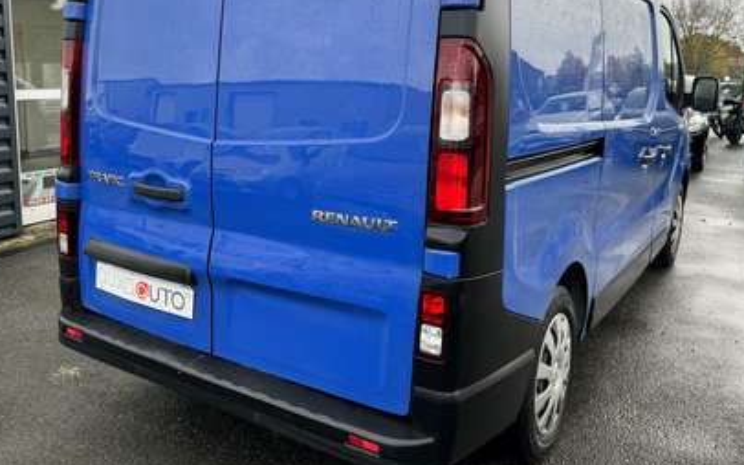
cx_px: 352
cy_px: 166
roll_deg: -0.7
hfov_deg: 59.6
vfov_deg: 39.1
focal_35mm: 32
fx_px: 649
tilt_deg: -7.5
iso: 64
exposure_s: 1/187
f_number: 1.78
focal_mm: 6.86
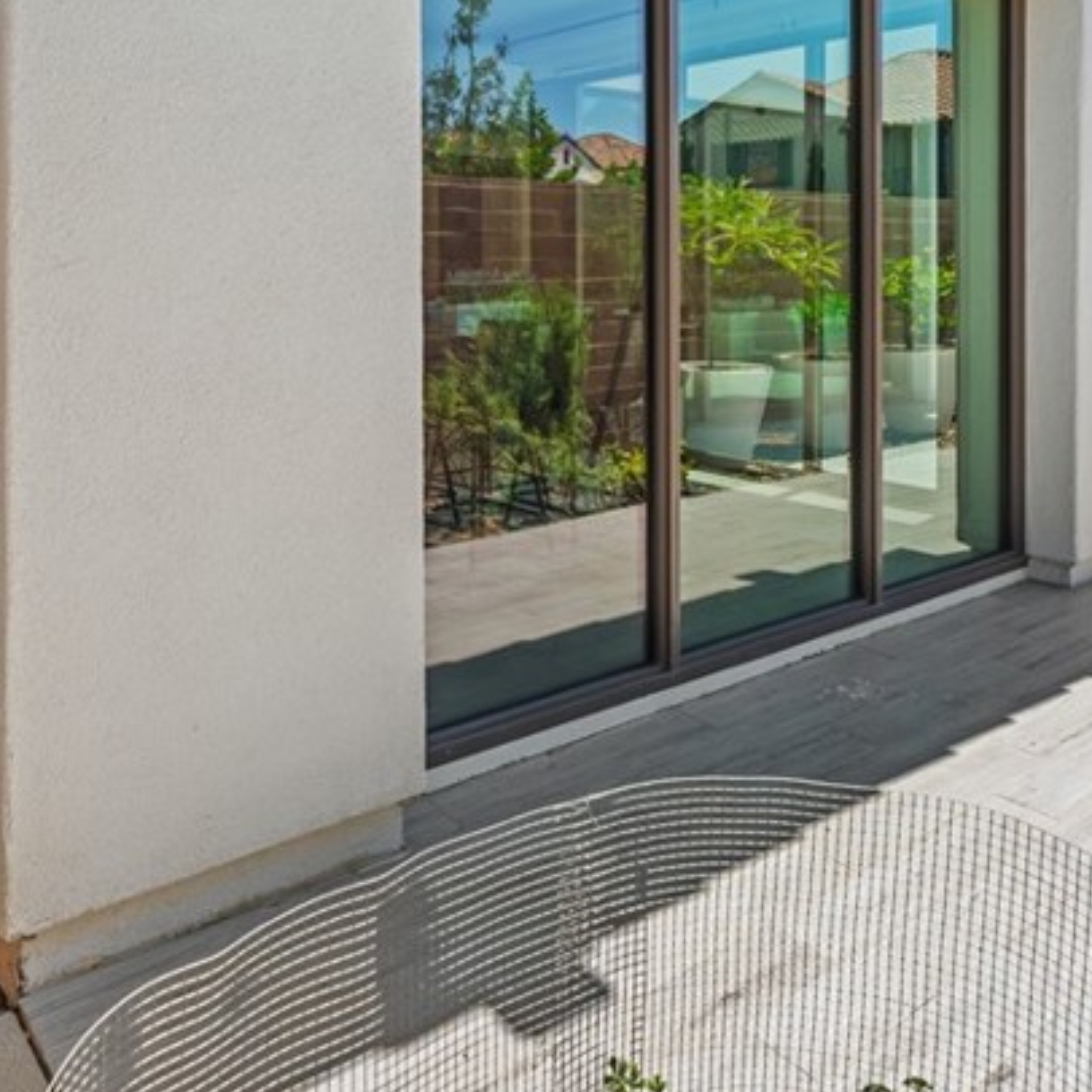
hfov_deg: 53.5
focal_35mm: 30
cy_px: 265
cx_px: 412
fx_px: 1071
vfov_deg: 51.6
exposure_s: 1/125
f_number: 6.3
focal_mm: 14
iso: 320
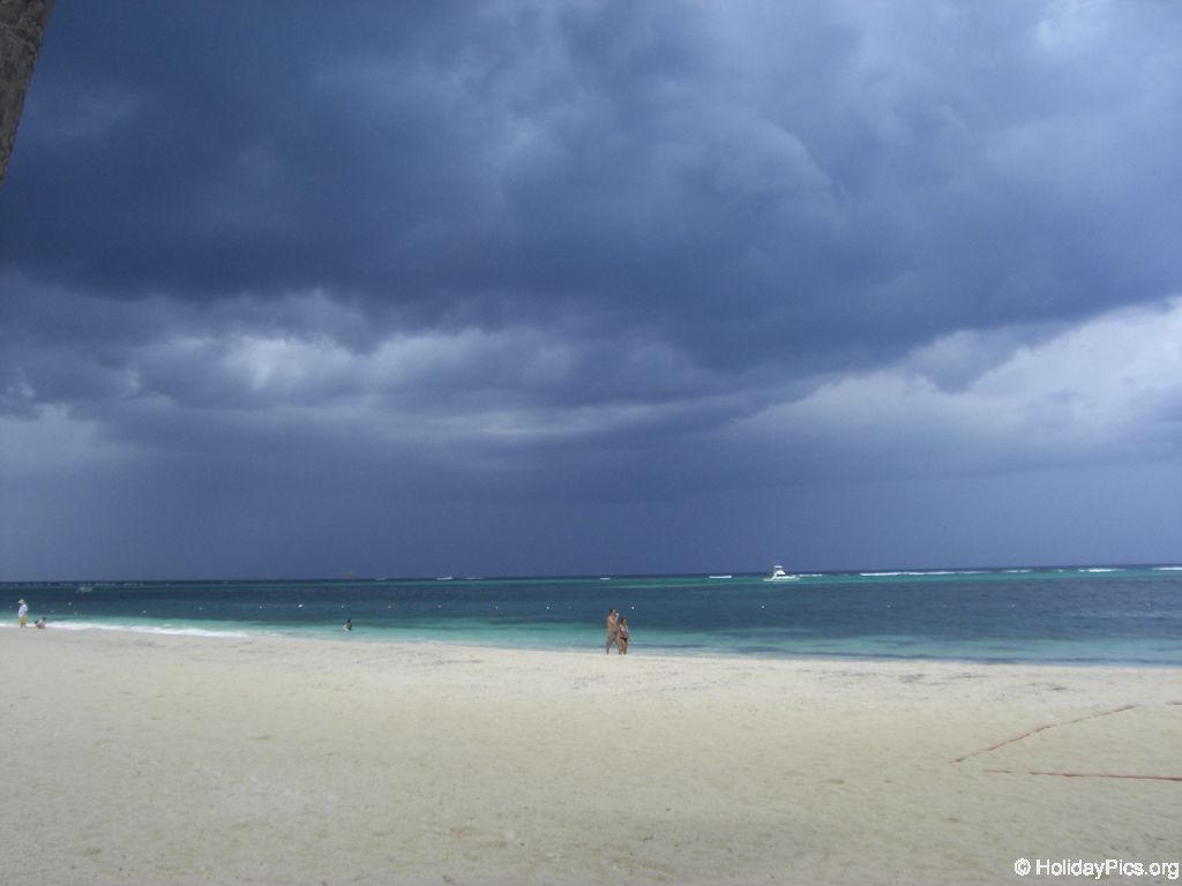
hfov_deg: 49.0
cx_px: 591
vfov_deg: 37.7
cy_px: 443
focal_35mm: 38
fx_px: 1298
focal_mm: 6.2
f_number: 8
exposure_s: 1/200
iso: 64
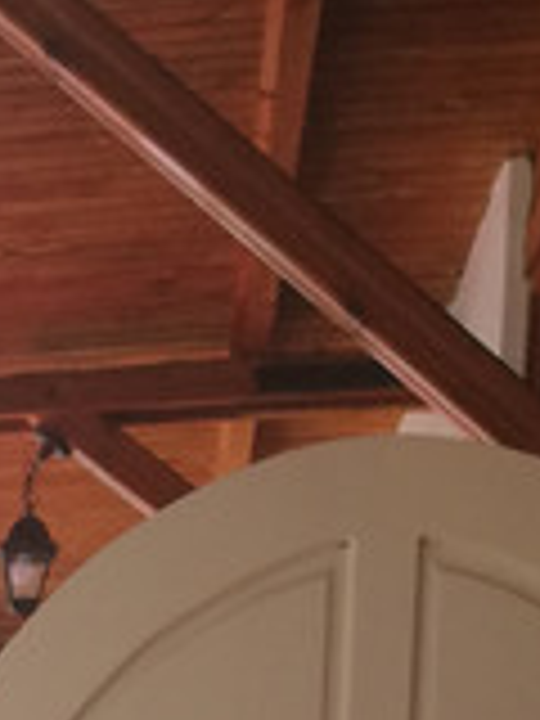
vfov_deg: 11.7
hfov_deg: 10.3
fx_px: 2808
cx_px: -436
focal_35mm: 135
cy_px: 1782
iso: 50
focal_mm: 3.81
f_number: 2.2
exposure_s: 1/289
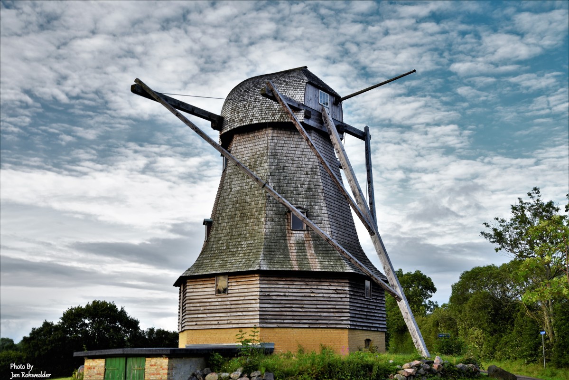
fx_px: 664
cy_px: 190
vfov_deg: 31.9
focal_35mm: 42
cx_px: 284
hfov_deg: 46.4
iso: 100
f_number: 13
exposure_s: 1/8
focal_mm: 42
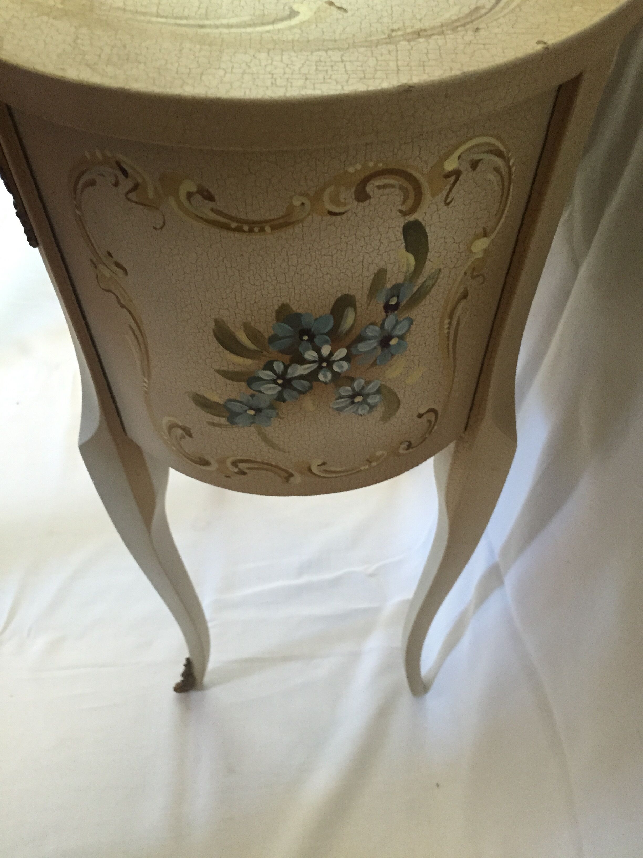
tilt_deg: -53.7
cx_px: 322
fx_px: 718
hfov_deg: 48.2
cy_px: 429
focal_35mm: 29
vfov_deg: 61.7
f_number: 2.2
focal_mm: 4.15
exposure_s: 1/33
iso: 250
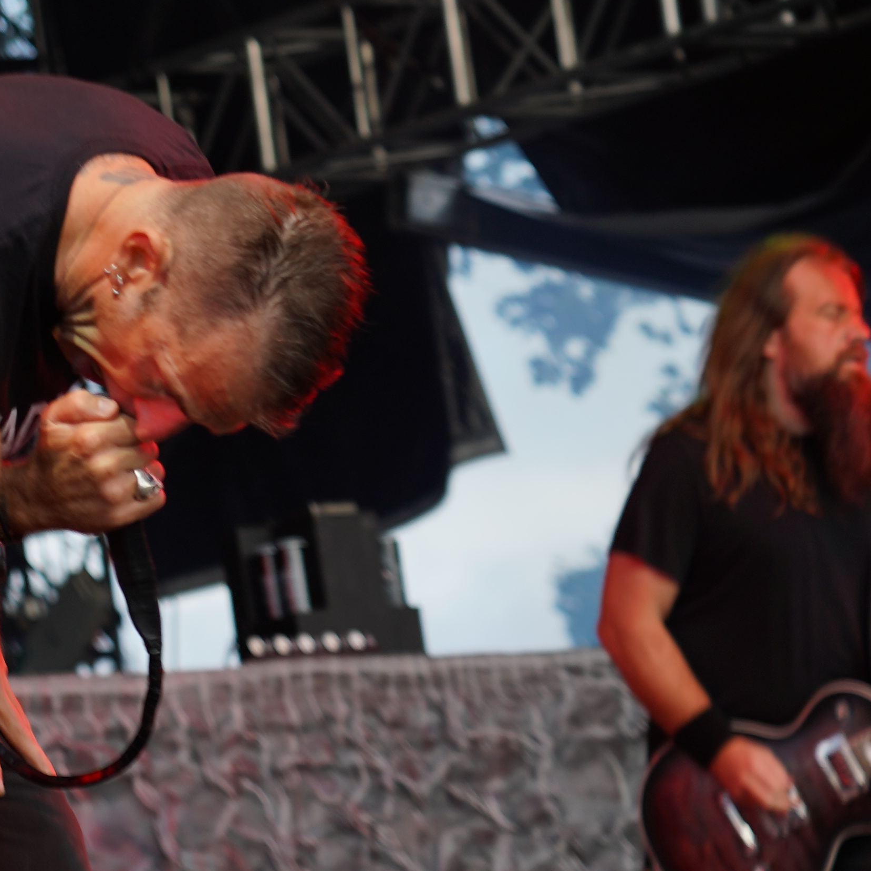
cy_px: 339
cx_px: -352
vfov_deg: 8.5
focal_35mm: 206
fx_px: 5864
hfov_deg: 8.3
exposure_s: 1/80
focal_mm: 67
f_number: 4
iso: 125
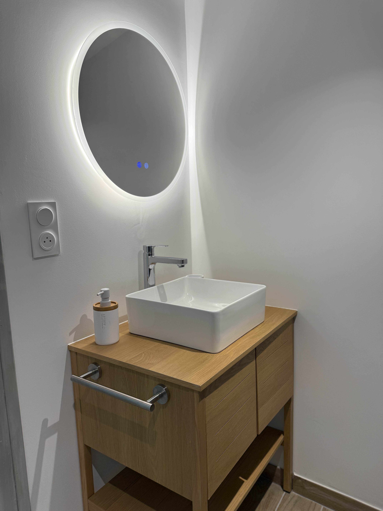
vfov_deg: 71.6
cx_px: 192
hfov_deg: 56.8
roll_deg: +1.6
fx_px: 354
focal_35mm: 24
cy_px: 256
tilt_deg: -8.8
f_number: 1.78
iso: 125
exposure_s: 1/239
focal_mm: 6.76
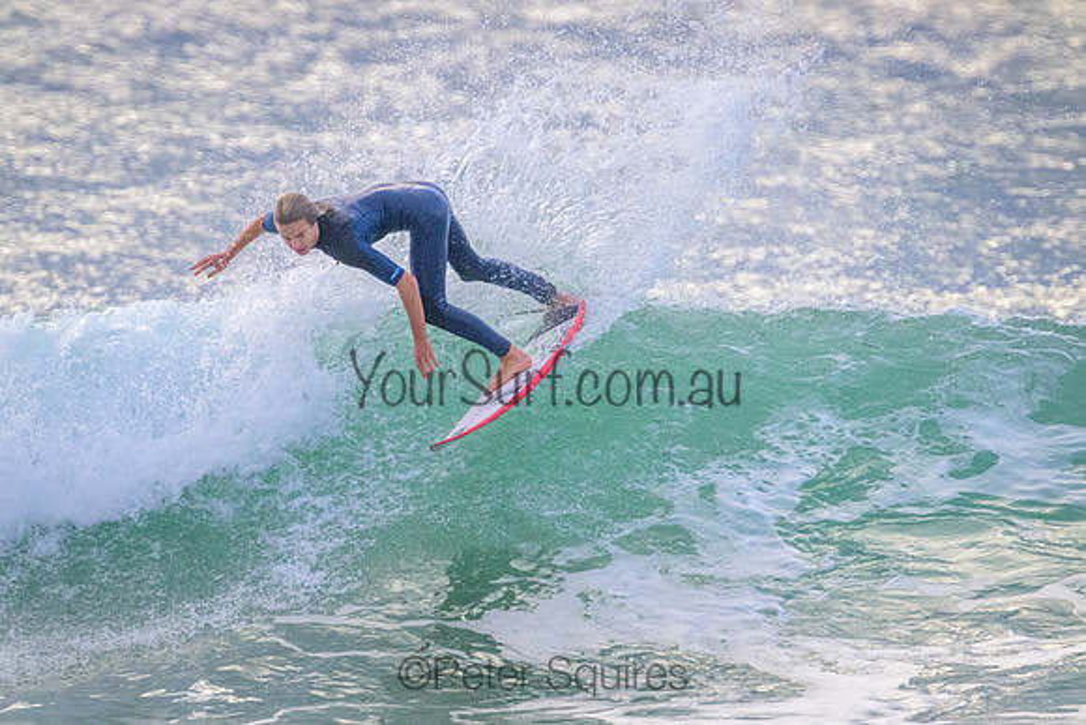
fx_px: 24138
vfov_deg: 1.7
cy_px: 362
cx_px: 543
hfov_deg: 2.6
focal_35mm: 800
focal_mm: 800
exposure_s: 1/2000
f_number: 11
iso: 6400
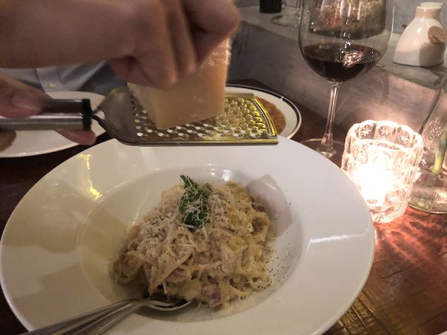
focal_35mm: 28
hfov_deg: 63.4
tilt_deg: -33.5
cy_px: 168
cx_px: 224
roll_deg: -0.8
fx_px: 362
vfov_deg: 49.7
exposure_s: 1/4
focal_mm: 3.99
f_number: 1.8
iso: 100
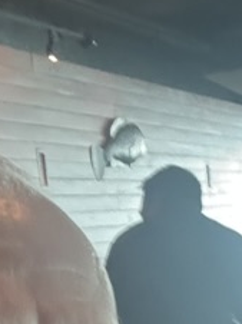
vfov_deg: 13.9
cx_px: 198
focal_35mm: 136
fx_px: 1270
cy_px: 427
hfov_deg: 10.8
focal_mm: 2.69
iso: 320
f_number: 1.9
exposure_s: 1/30
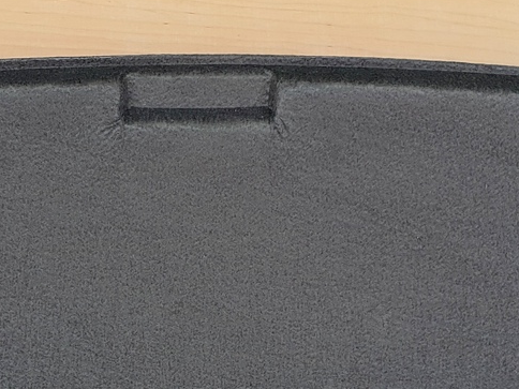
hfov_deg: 22.6
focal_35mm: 86
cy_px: 312
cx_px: 145
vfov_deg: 17.0
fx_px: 1289
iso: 200
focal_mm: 4.3
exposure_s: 1/47
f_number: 2.4
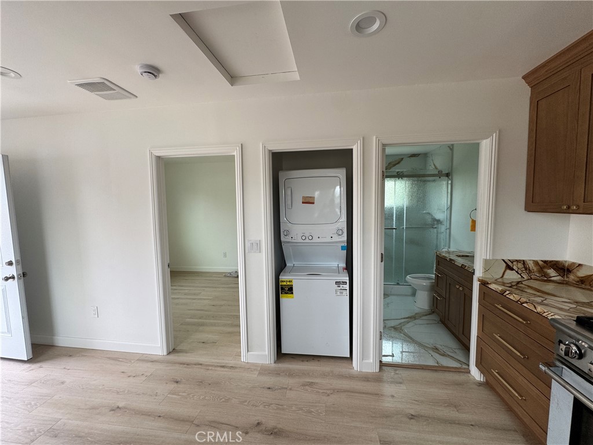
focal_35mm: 14
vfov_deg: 85.7
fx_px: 240
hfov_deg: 102.1
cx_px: 296
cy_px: 222
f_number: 2.2
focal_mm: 2.22
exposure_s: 1/99
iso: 80
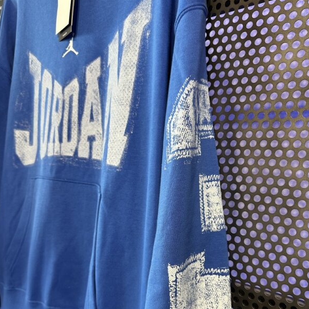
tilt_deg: -5.1
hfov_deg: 55.6
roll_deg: -2.7
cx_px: 156
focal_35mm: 29
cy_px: 200
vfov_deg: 54.8
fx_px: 293
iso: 250
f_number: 1.78
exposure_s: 1/50
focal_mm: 6.86
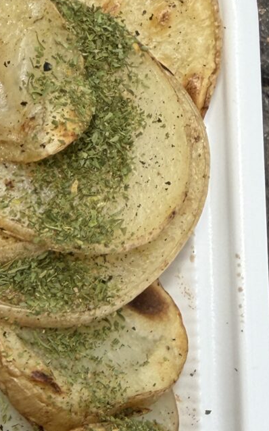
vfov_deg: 24.4
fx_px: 975
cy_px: 359
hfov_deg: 14.5
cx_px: -149
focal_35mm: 83
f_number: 2.2
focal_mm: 2.22
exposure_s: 1/440
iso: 50
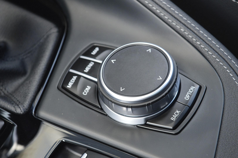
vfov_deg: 16.5
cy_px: 79
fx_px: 545
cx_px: 119
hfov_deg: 24.6
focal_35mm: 82
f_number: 5.6
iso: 800
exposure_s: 1/40
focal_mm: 55
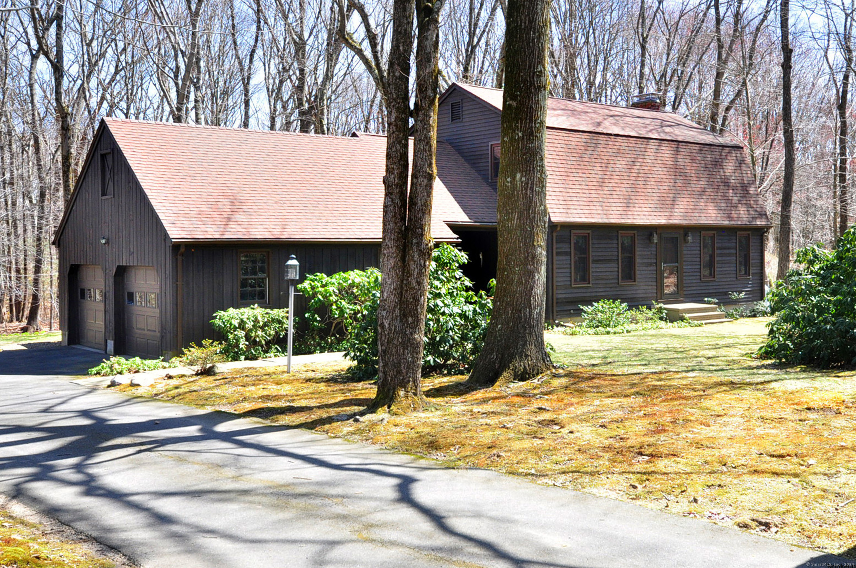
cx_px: 428
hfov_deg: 62.0
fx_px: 712
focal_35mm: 30
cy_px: 284
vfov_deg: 43.5
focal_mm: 20
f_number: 8
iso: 400
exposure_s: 1/160
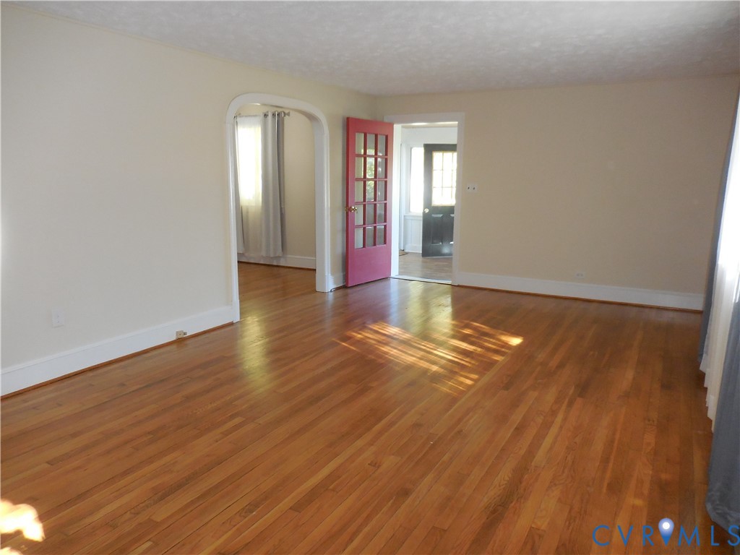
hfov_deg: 69.4
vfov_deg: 54.9
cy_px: 278
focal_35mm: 25
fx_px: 534
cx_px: 370
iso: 450
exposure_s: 1/25
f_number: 3.7
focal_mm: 4.5
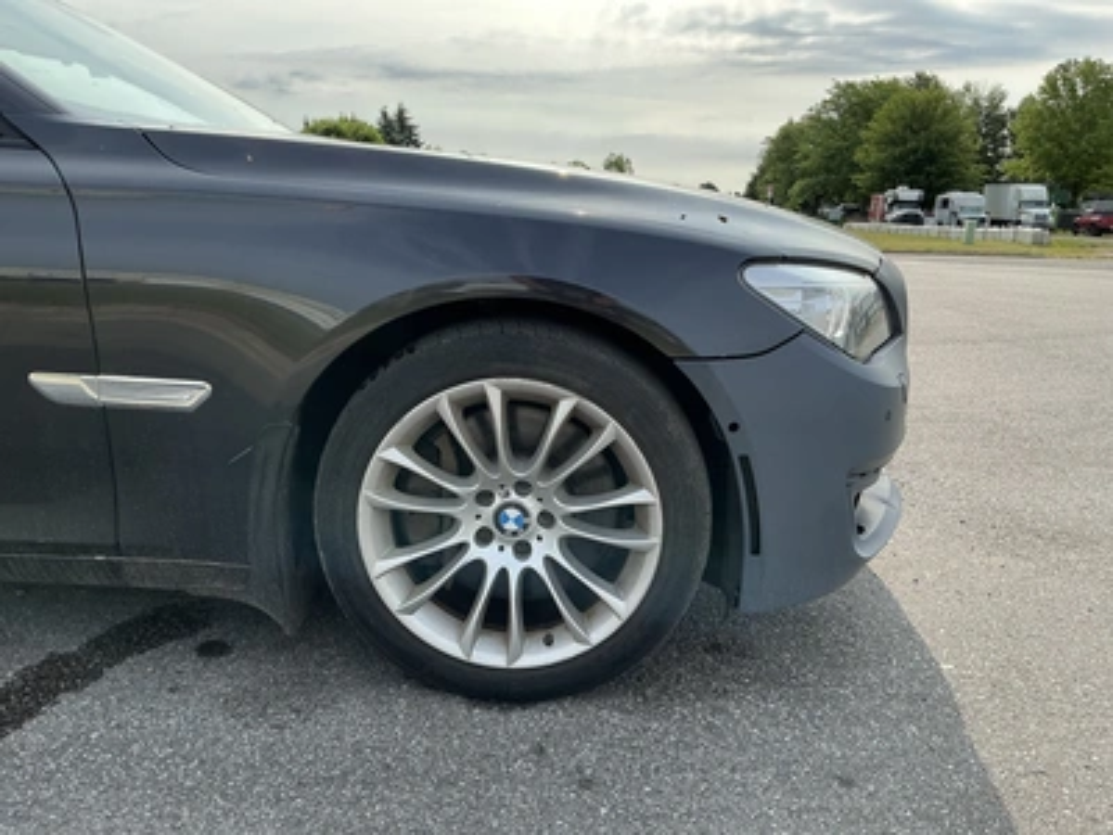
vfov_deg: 49.7
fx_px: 900
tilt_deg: -10.2
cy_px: 418
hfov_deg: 63.4
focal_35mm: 28
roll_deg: -0.3
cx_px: 556
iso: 25
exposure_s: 1/1279
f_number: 1.8
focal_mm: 3
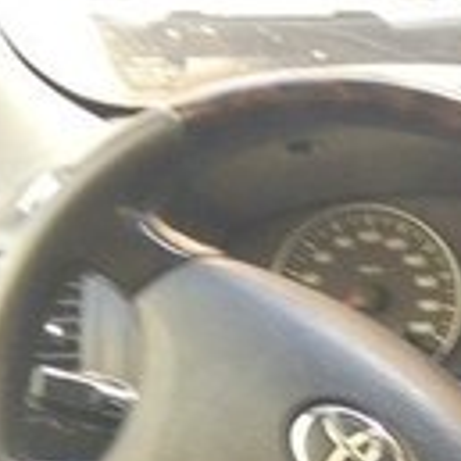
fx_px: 1974
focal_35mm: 131
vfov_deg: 12.2
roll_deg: -0.5
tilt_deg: -29.9
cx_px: 1122
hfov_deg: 11.1
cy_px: 849
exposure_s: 1/33
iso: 50
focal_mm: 4.15
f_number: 2.2
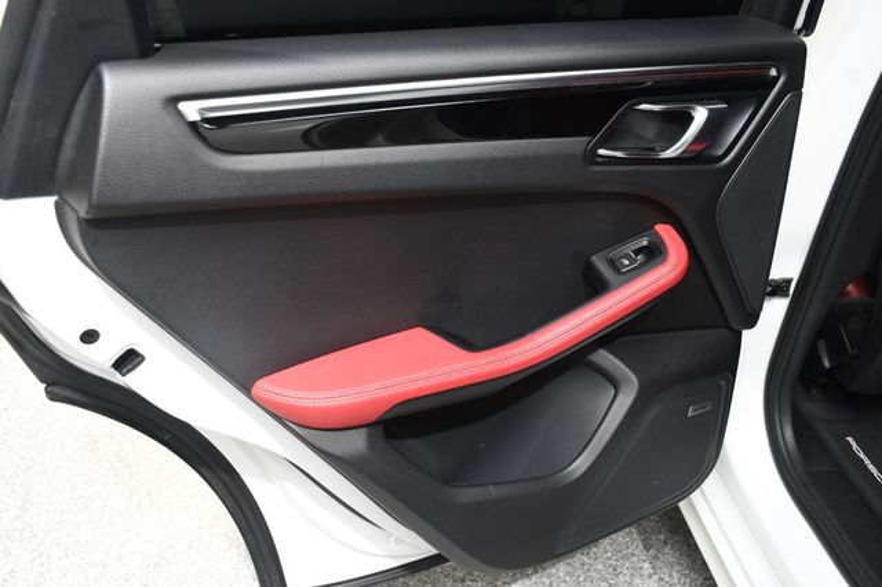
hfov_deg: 55.8
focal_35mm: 34
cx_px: 441
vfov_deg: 38.8
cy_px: 294
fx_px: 833
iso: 100
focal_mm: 23
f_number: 5
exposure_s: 1/160
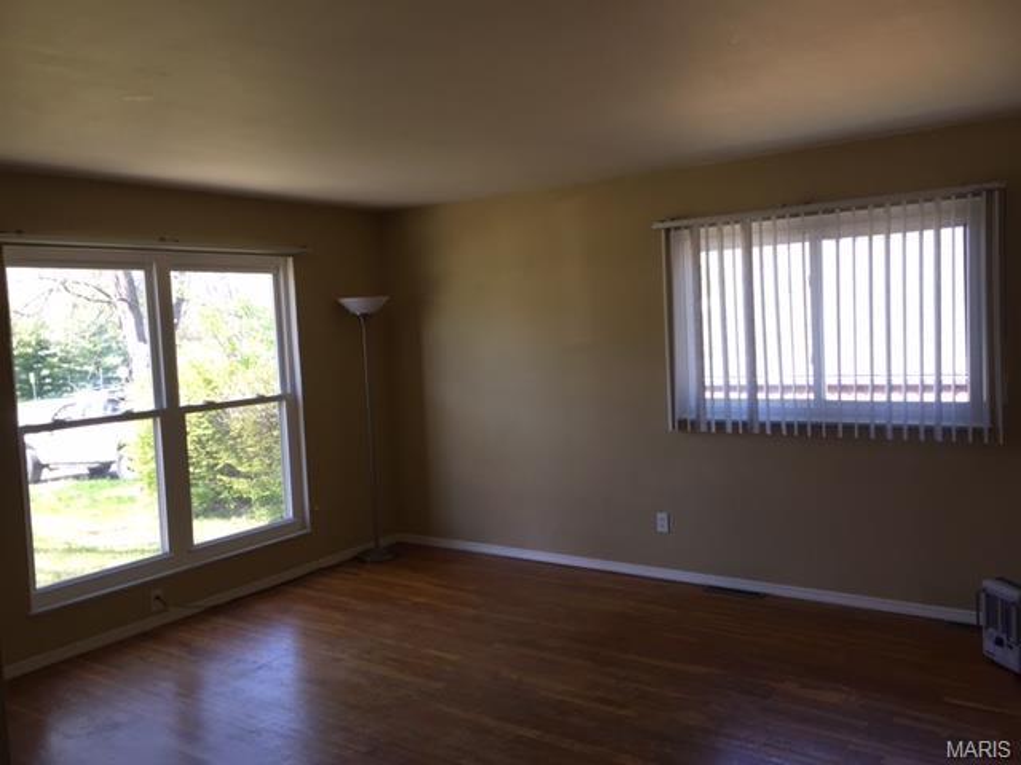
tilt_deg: -3.9
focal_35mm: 29
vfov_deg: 48.2
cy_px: 382
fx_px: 855
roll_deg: +2.3
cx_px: 510
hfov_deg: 61.7
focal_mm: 4.15
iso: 50
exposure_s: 1/120
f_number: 2.2
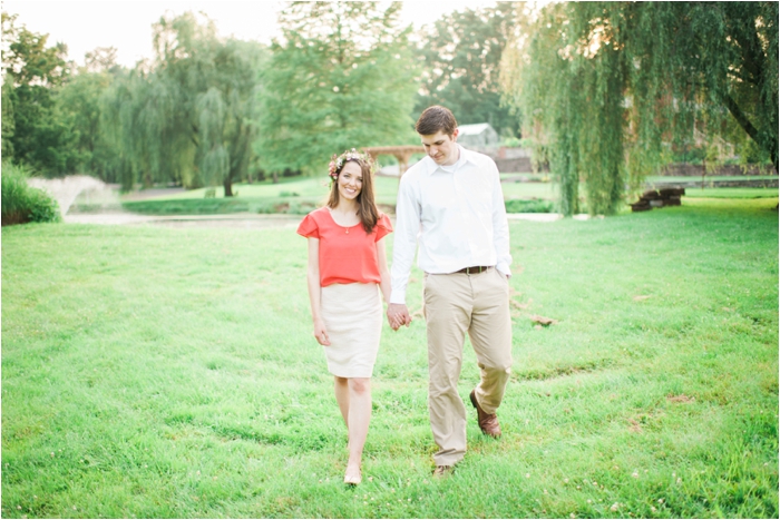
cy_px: 260
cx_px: 390
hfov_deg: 54.4
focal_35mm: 35
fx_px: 758
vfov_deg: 37.9
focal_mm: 35
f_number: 2.8
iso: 200
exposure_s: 1/320
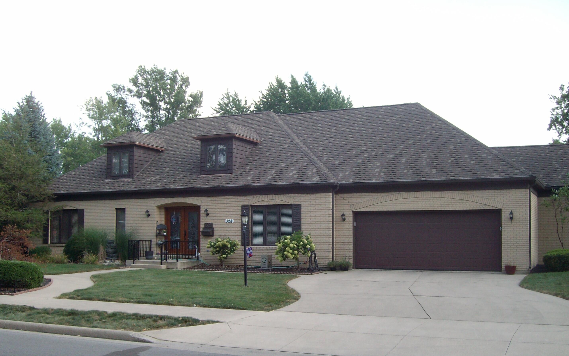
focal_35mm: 39
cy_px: 199
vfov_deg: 32.7
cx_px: 286
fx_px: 605
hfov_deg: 50.4
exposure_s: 1/324
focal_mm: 5.8
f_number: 2.8
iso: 80
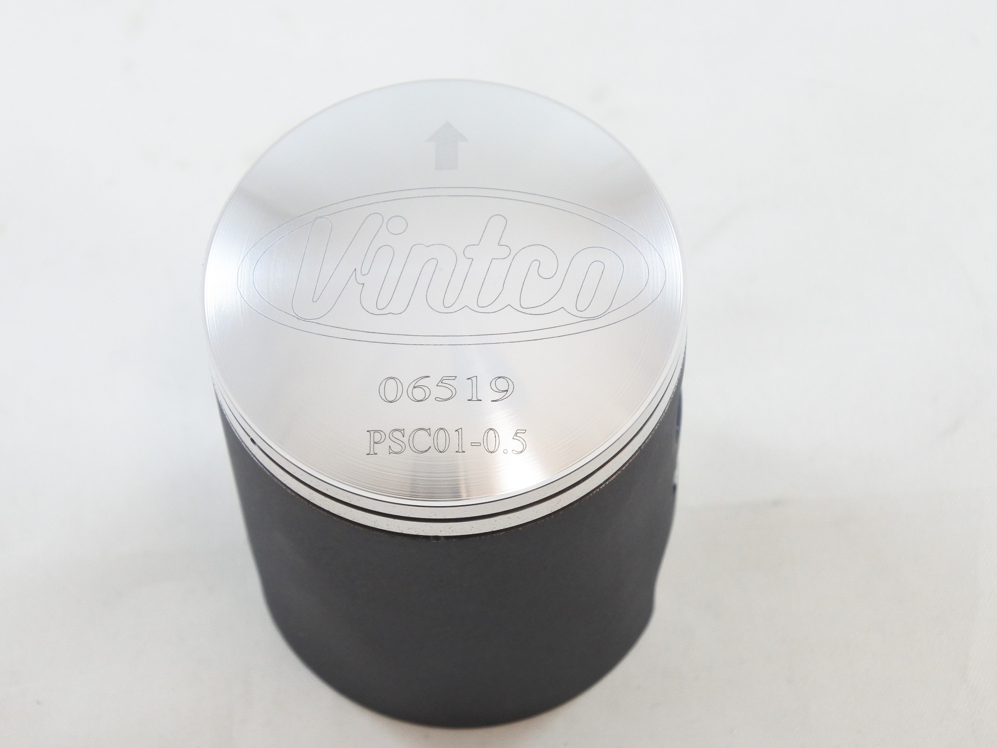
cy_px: 376
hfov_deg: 23.5
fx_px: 2391
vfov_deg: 17.8
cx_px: 441
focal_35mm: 83
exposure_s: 1/100
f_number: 5.6
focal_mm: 28.5
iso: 800
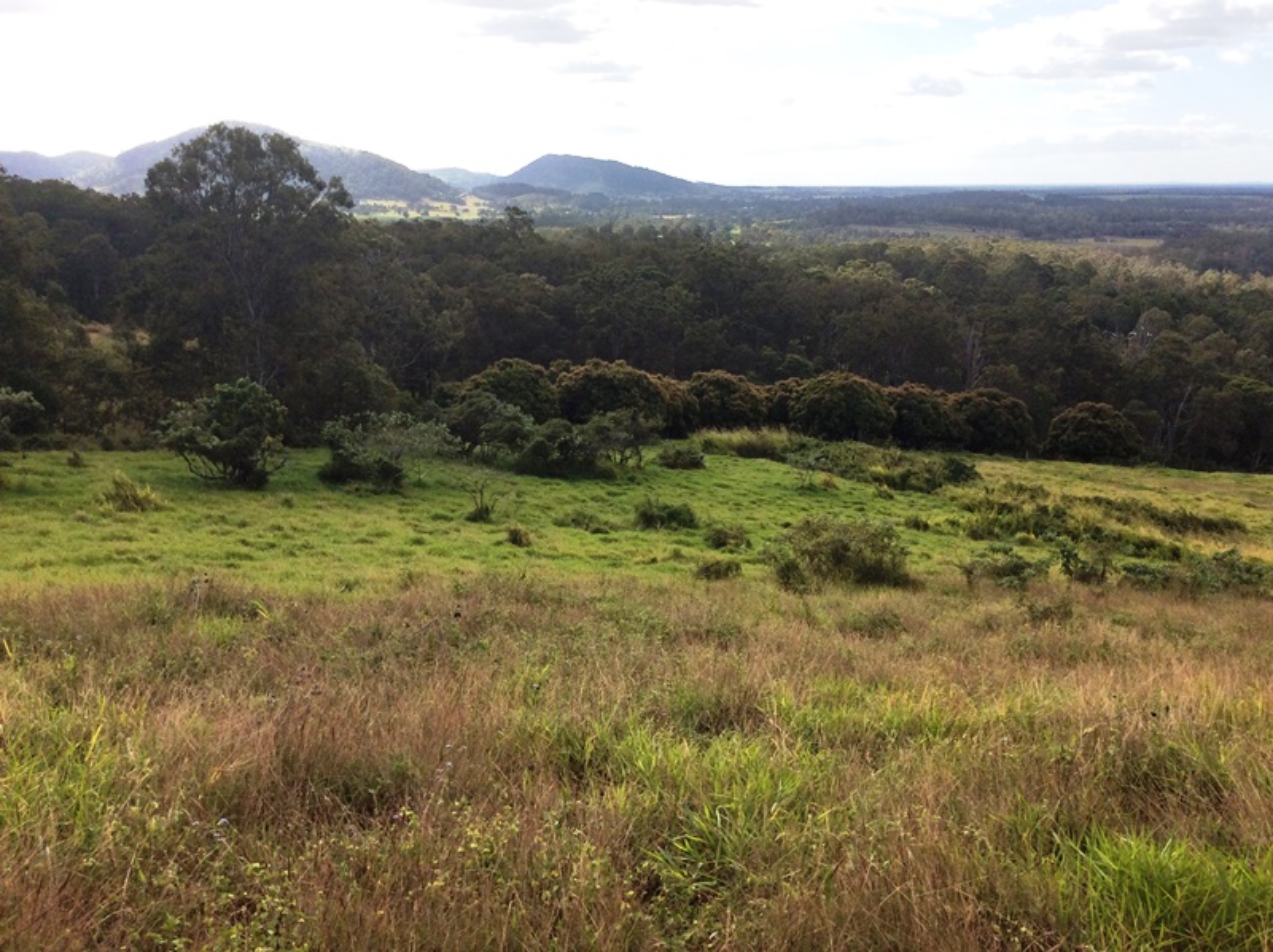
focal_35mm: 32
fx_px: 1175
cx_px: 636
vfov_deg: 44.1
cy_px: 476
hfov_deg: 56.9
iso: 32
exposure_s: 1/1079
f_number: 2.4
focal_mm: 3.3
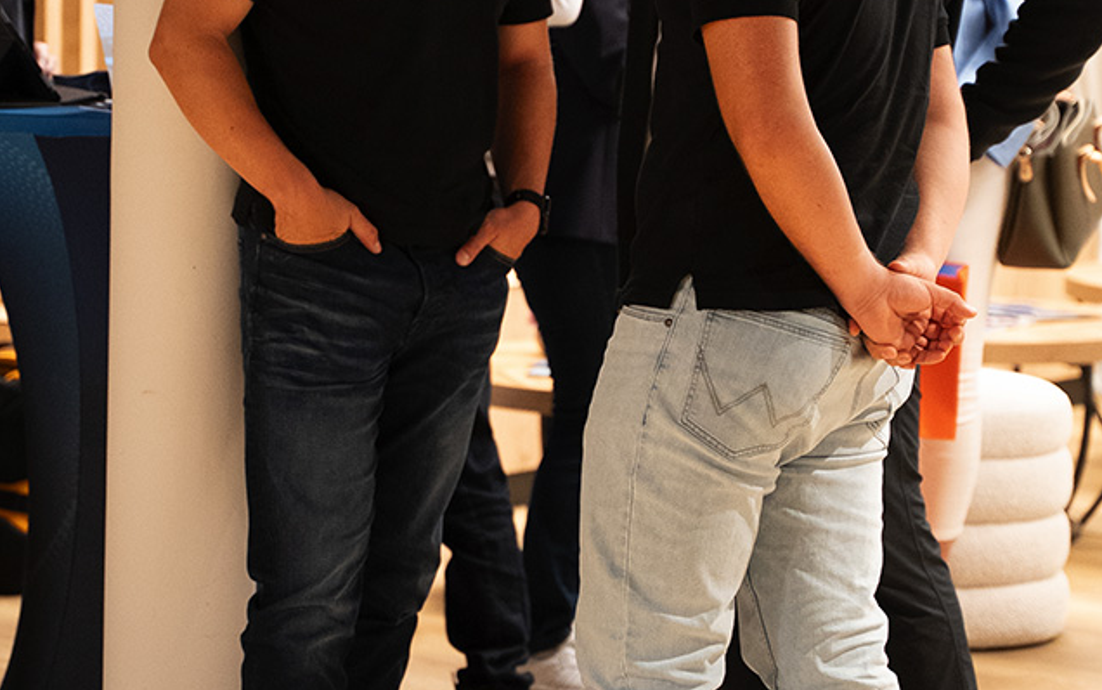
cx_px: 565
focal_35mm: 144
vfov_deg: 9.1
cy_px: 194
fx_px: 4326
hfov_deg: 14.5
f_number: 2.8
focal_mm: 75
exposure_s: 1/200
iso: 5000
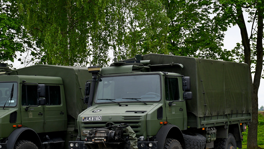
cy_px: 95
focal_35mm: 77
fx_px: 539
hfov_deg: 27.5
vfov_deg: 15.7
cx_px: 141
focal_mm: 40
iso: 200
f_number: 6.3
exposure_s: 1/320
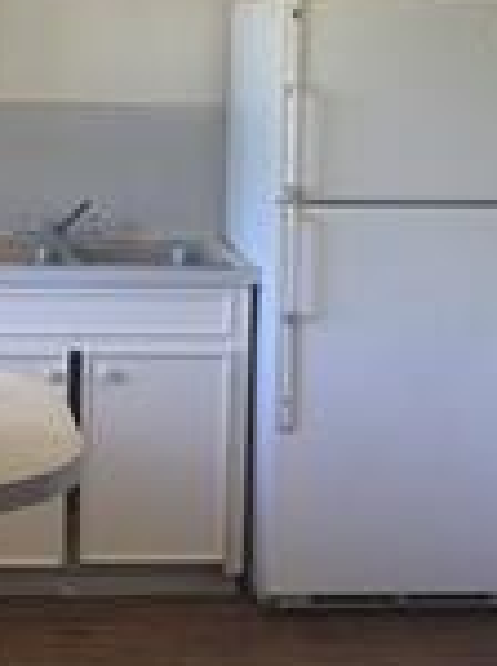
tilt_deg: -6.6
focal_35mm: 93
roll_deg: -1.5
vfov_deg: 21.1
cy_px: 231
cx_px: 62
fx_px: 1785
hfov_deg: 15.7
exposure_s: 1/15
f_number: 2.2
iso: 50
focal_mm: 4.15
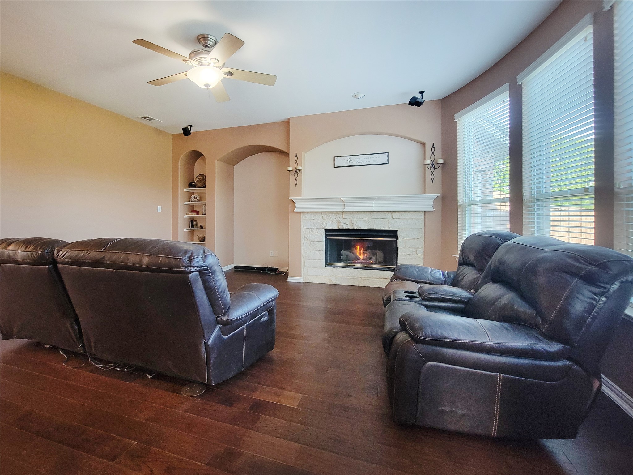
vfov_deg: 89.9
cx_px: 316
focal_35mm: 13
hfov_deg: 106.2
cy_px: 238
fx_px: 238
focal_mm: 2.2
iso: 320
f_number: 2.2
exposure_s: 1/60
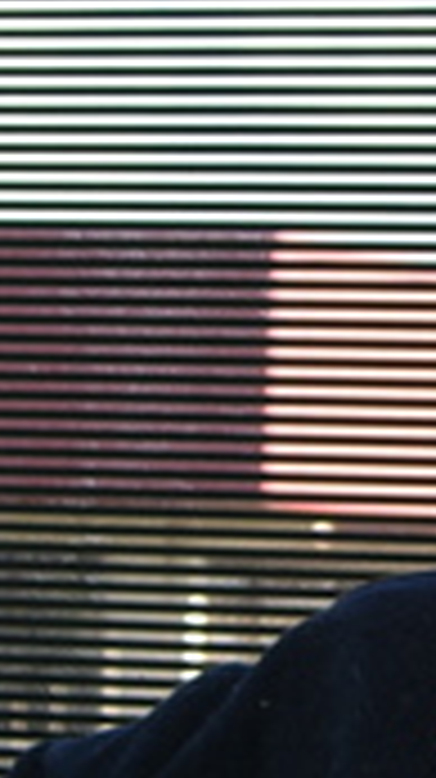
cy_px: 607
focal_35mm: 298
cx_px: 746
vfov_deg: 7.2
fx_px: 6140
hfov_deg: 4.0
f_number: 3.3
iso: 50
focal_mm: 18.8
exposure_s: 1/120
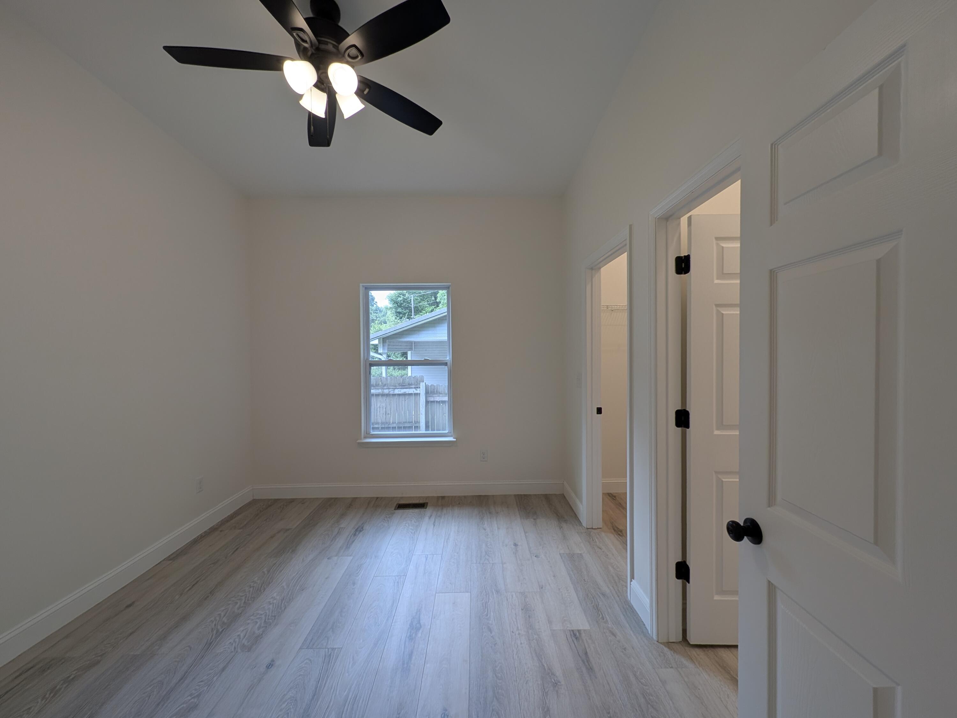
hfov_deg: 106.2
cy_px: 359
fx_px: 359
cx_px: 478
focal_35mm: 13
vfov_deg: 89.9
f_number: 2.2
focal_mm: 1.54
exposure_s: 1/60
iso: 31
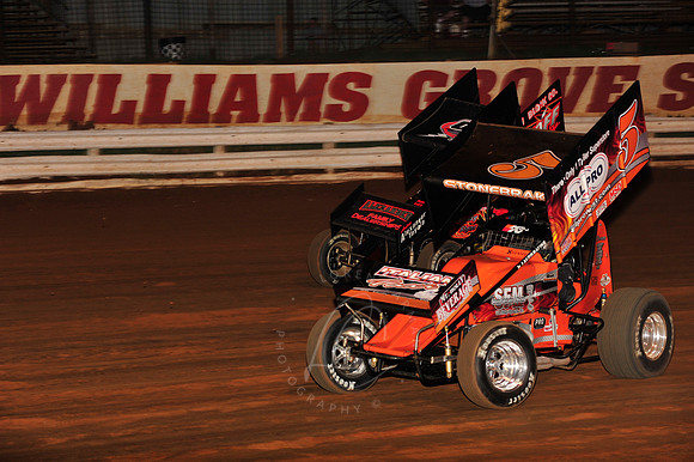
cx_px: 347
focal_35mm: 112
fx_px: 2158
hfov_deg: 18.3
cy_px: 231
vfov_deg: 12.2
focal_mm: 112
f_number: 6.3
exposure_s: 1/320
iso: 800
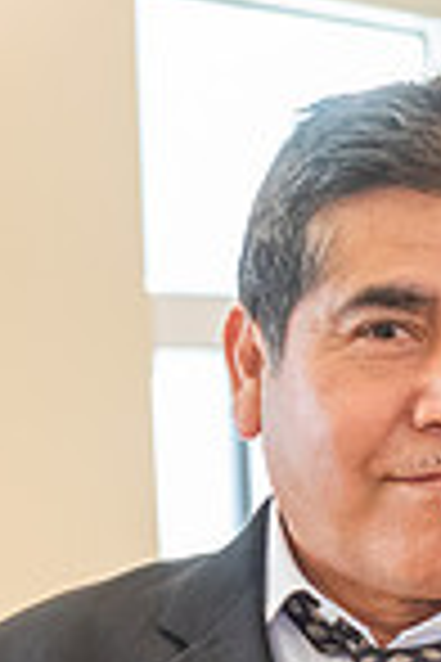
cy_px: 844
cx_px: 469
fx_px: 4557
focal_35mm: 248
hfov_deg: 5.5
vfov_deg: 8.2
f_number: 5
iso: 1250
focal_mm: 52
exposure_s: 1/100
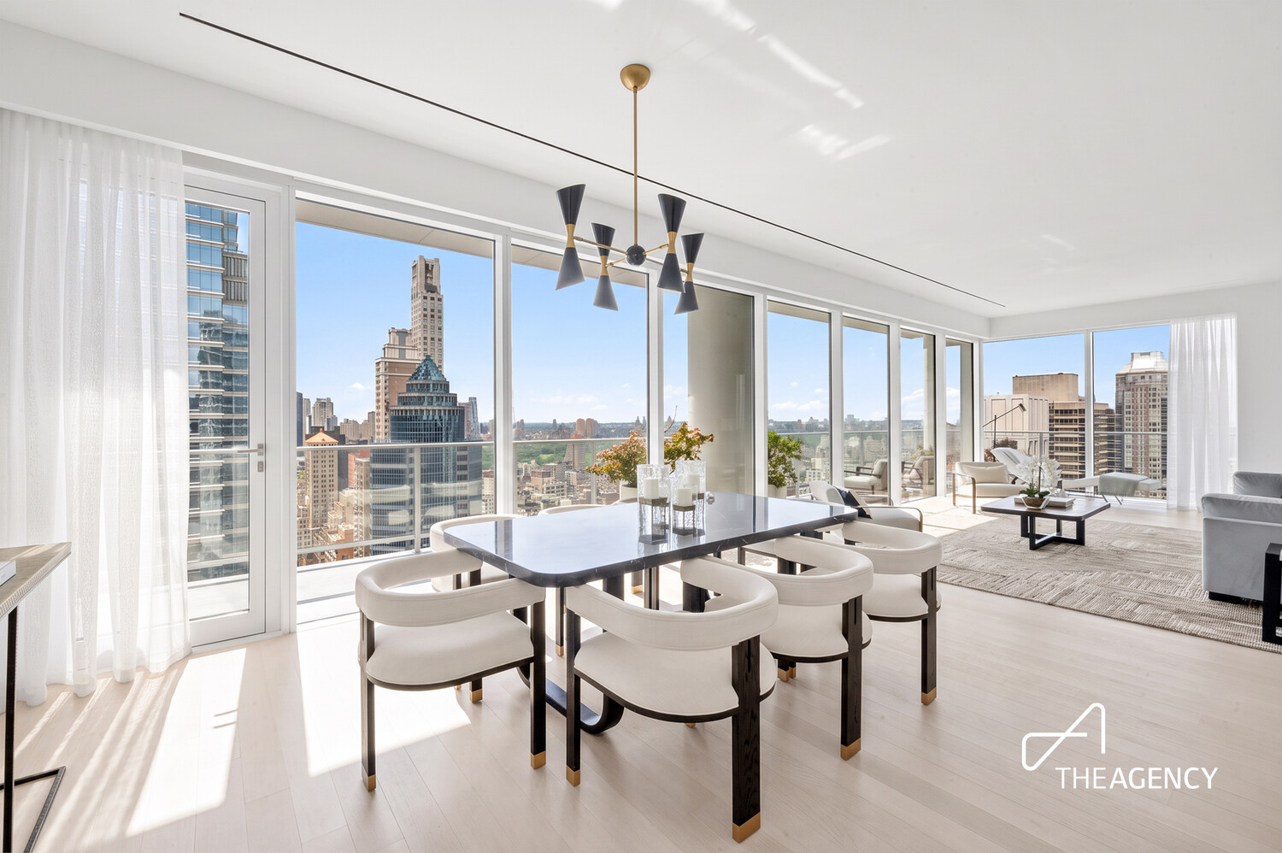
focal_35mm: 14
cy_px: 426
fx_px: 498
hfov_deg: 104.3
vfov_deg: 81.1
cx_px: 641
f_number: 22
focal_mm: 14
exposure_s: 1/8
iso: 250
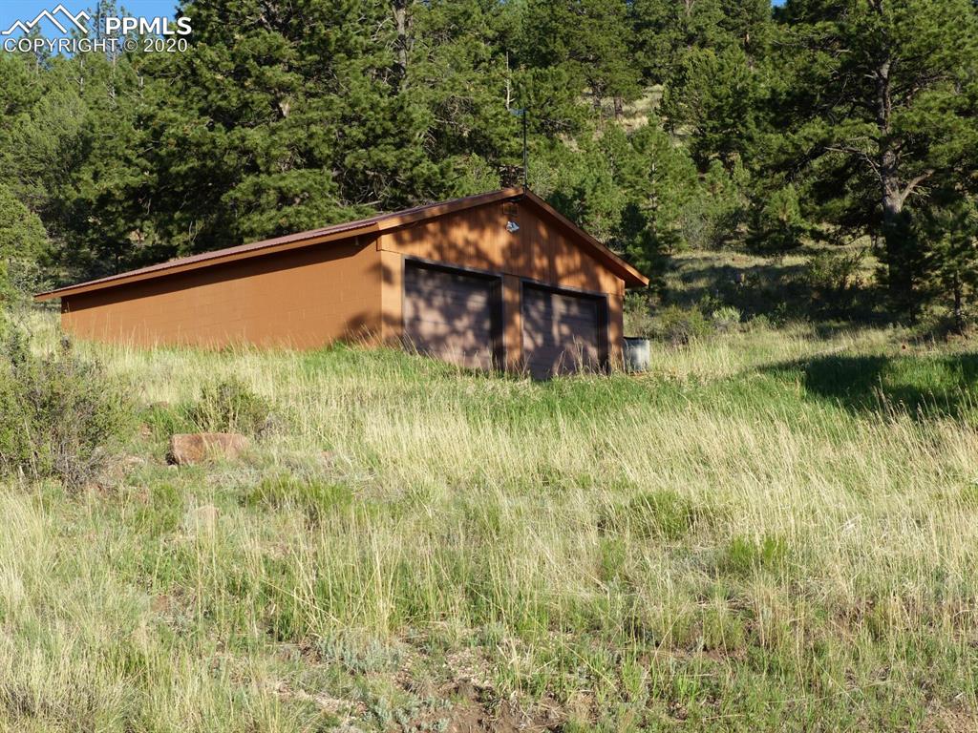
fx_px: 1723
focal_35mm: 61
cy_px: 366
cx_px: 489
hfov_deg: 31.7
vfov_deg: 24.0
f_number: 4
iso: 100
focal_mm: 10.9
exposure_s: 1/640
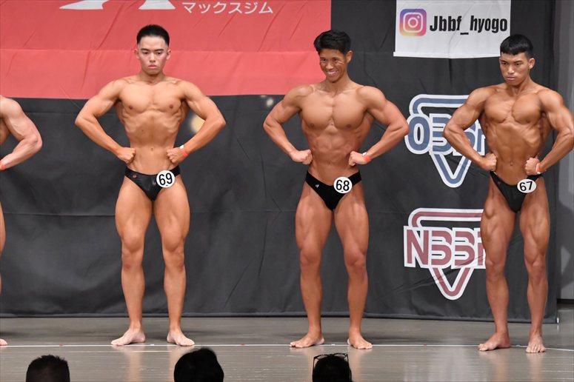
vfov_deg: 6.8
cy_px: 191
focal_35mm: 202
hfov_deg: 10.2
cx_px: 287
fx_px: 3219
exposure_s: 1/400
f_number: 5.6
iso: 6400
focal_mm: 135
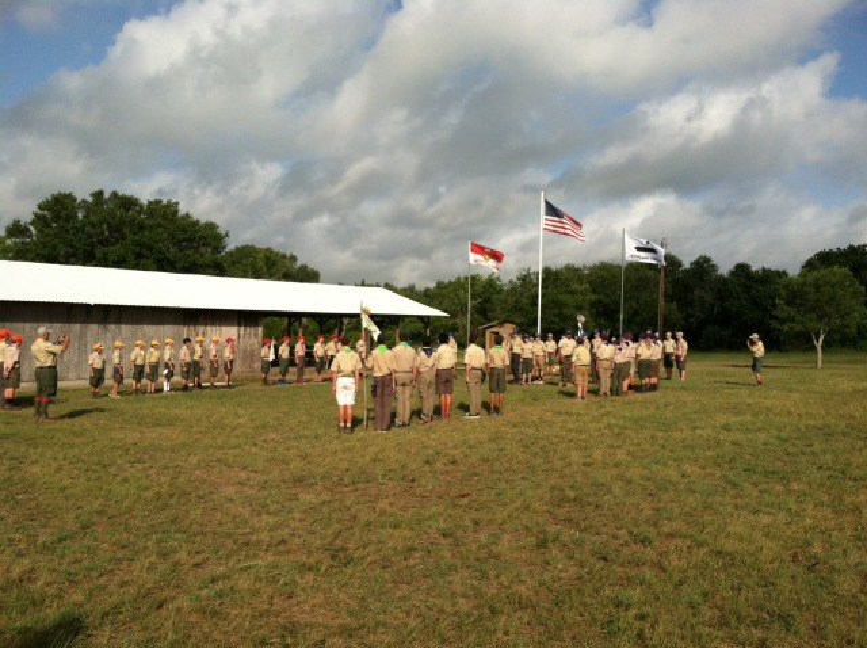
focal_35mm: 35
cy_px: 324
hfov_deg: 52.7
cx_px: 434
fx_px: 875
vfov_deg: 40.6
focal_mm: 3.85
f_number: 2.8
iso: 80
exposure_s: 1/1667
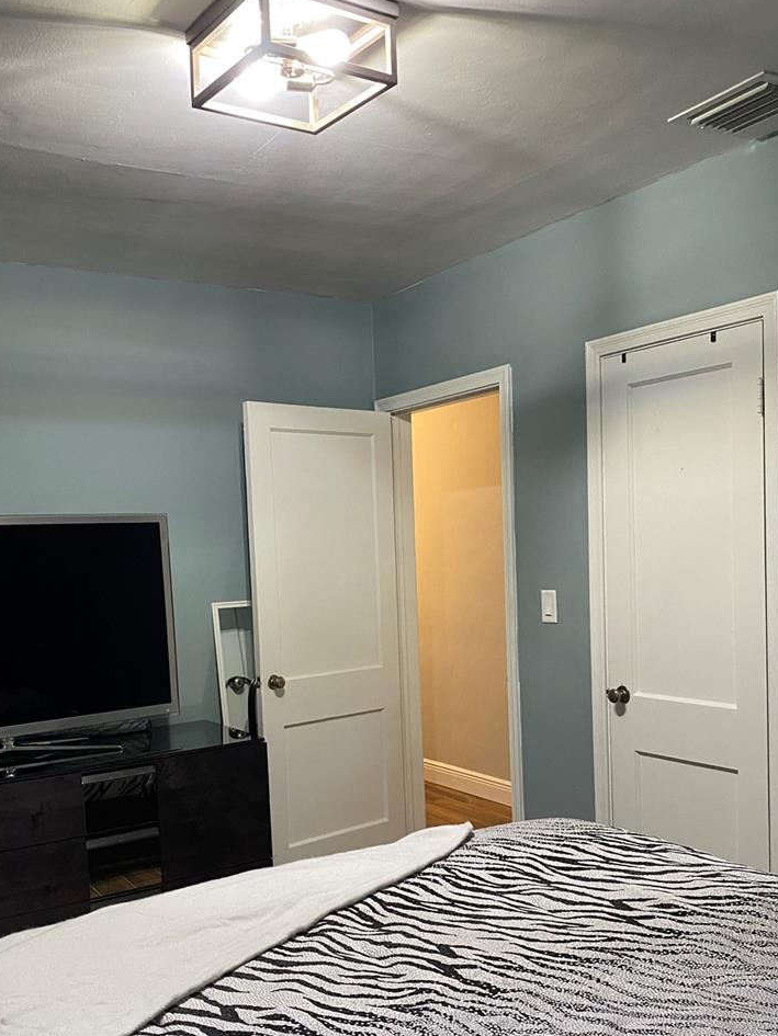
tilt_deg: -5.2
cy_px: 635
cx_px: 347
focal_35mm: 33
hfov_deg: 42.9
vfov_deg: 54.8
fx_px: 989
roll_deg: +2.6
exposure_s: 1/60
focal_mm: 4.25
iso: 320
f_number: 1.8
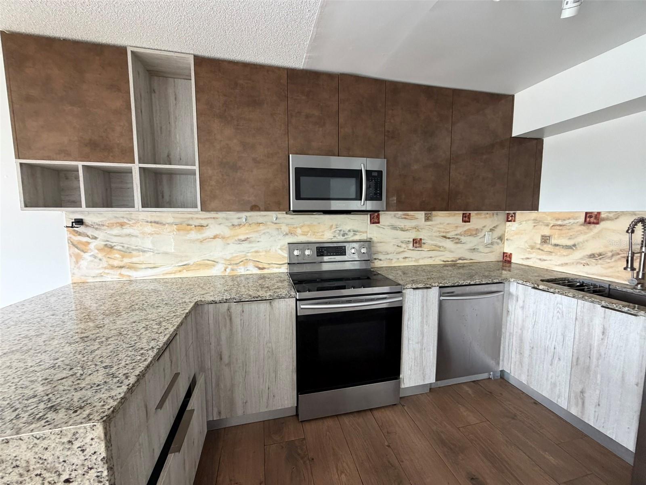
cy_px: 242
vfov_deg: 85.7
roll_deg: +0.8
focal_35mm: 14
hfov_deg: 102.1
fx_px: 261
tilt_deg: -6.9
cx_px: 323
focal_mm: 2.22
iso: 320
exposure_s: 1/67
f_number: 2.2
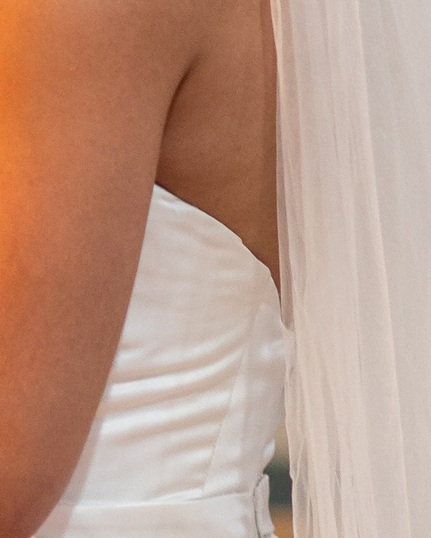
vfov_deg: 4.5
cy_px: 82
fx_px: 6900
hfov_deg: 3.6
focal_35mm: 433
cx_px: -326
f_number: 2
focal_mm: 85
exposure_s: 1/250
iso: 2500
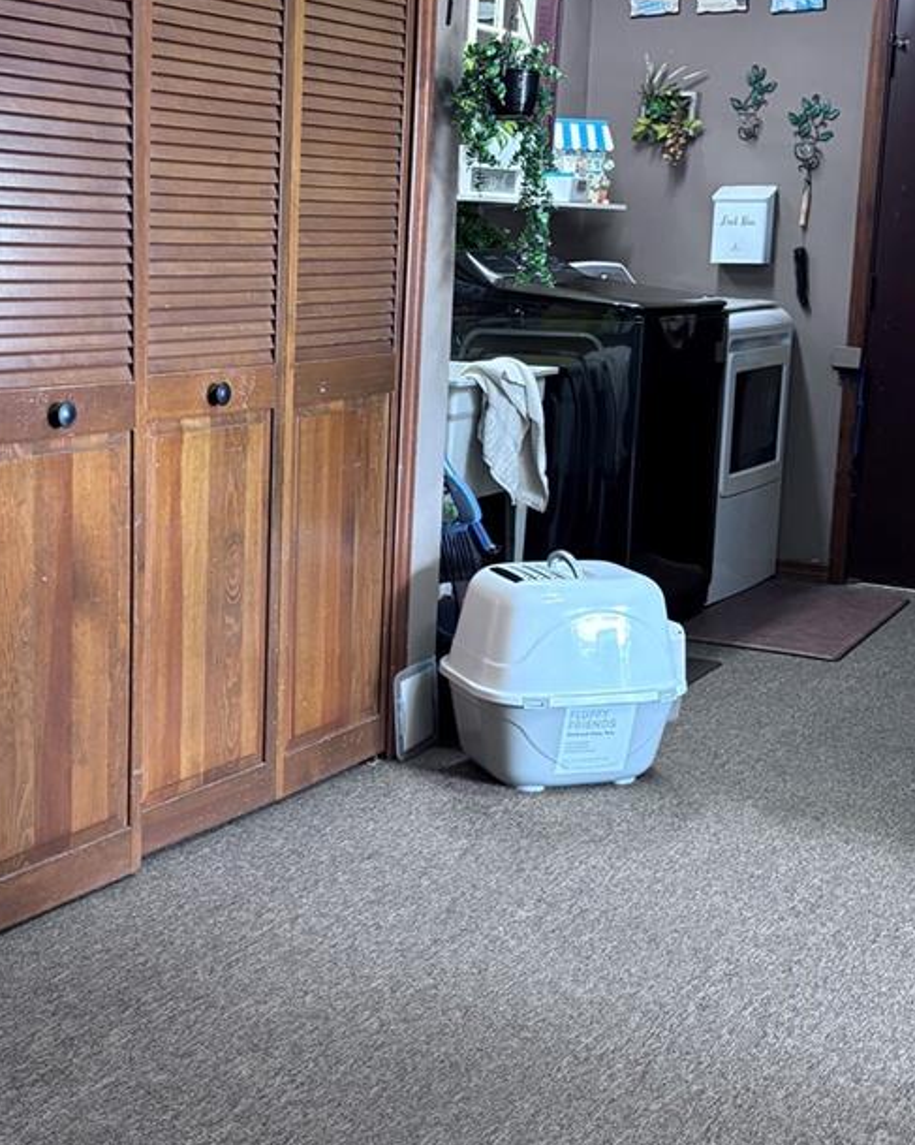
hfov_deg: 29.8
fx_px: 1693
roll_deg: -0.4
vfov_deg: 37.3
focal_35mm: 50
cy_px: 558
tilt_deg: -10.1
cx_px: 244
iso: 320
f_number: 1.6
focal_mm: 5.96
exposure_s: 1/60
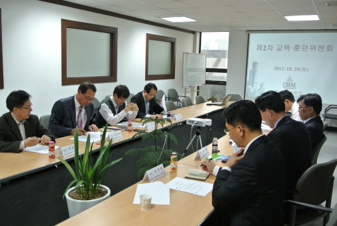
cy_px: 113
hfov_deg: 55.7
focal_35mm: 34
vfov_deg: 39.0
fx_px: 319
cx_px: 168
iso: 450
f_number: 3.8
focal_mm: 12.7
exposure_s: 1/60
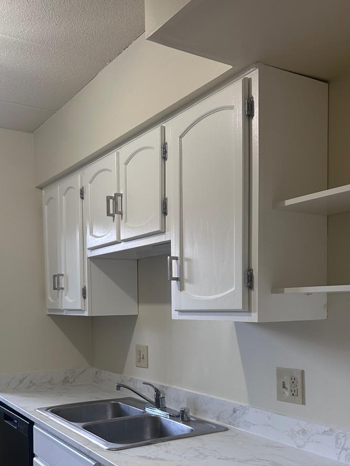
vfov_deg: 50.0
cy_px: 326
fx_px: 485
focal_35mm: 36
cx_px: 135
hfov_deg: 39.4
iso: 160
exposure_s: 1/120
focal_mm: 6.86
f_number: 1.78
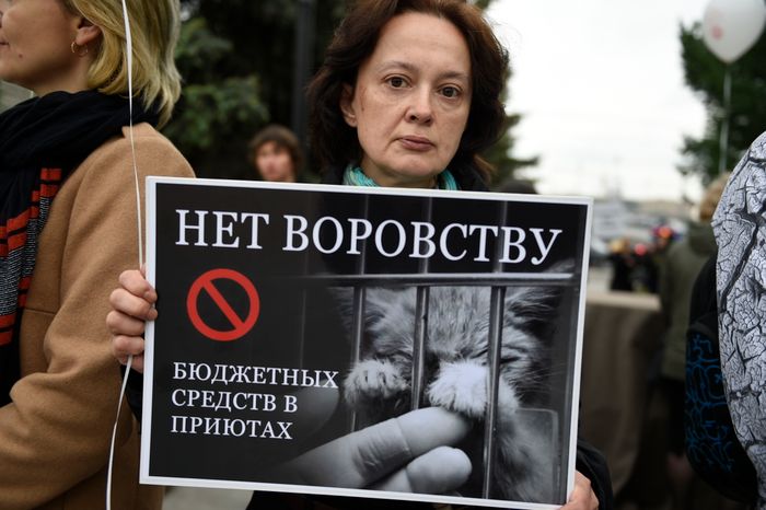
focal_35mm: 35
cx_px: 383
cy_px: 255
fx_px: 744
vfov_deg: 37.8
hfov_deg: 54.5
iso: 320
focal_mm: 35
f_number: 2.8
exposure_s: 1/400
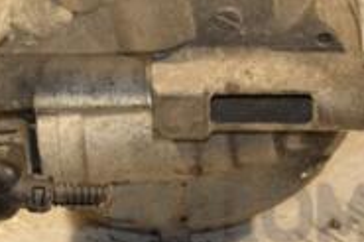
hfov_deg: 6.8
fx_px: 3051
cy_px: -49
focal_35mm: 302
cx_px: 75
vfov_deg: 4.5
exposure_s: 1/160
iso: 800
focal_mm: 62
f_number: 5.3
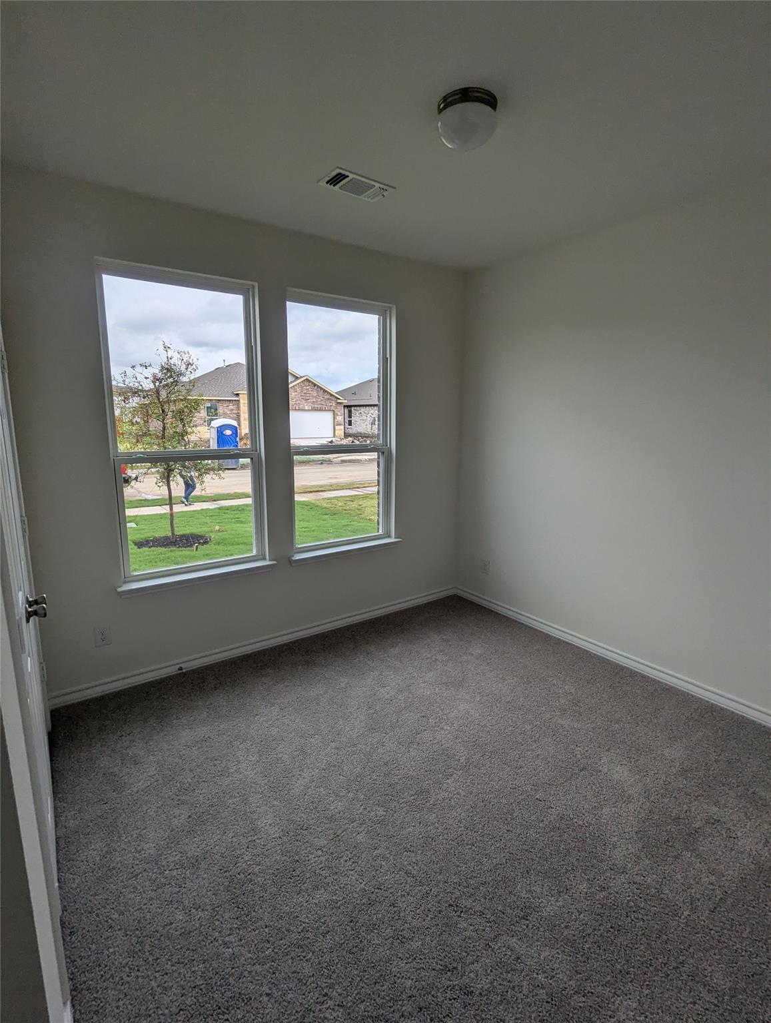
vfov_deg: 94.4
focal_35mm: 16
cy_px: 512
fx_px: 474
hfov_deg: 78.3
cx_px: 386
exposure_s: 1/766
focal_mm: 2.35
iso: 50
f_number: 2.2
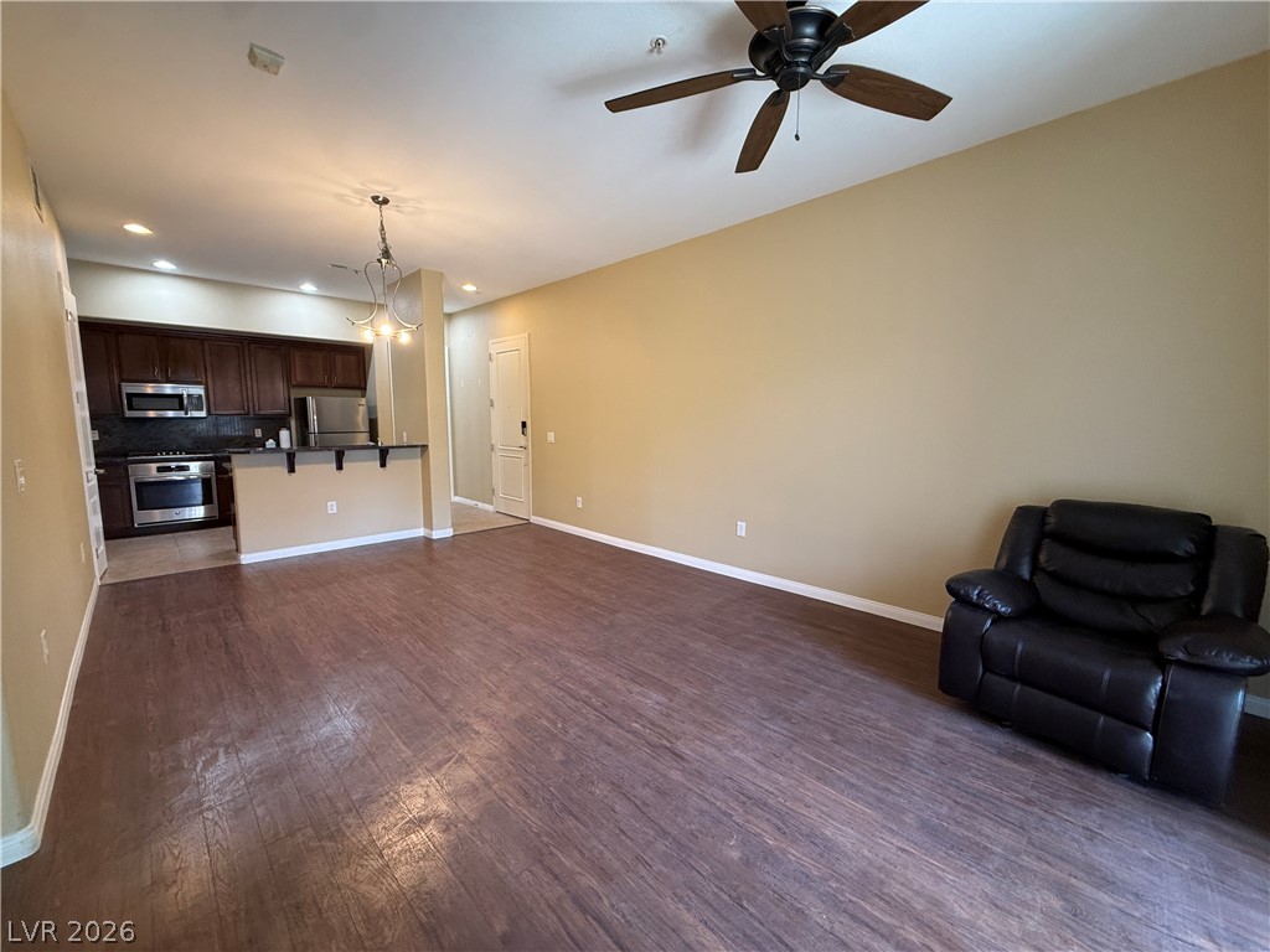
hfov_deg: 102.1
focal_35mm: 14
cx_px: 635
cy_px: 476
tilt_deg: -6.4
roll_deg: -0.2
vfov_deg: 85.7
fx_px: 514
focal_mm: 2.22
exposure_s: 1/60
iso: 250
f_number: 2.2
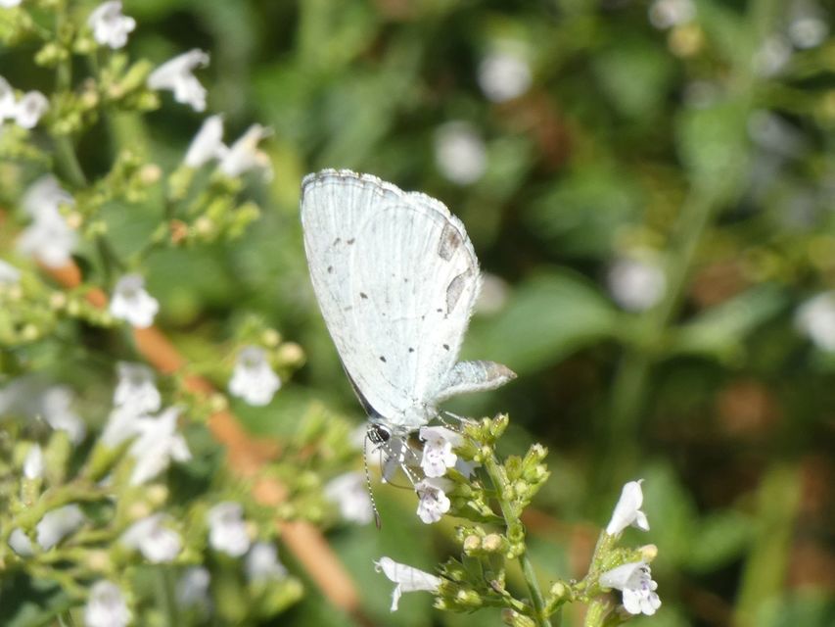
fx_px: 9650
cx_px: 418
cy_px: 314
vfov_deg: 3.7
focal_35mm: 400
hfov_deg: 5.0
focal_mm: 71.7
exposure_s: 1/125
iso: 80
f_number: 5.6
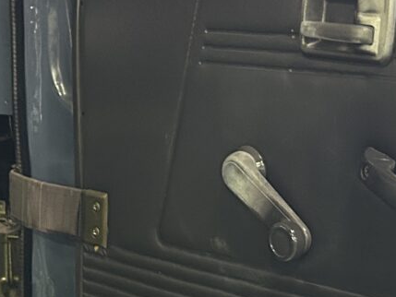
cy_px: 256
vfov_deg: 15.1
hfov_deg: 19.9
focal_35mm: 97
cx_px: 346
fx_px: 1110
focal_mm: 5.7
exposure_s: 1/30
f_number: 1.5
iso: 500
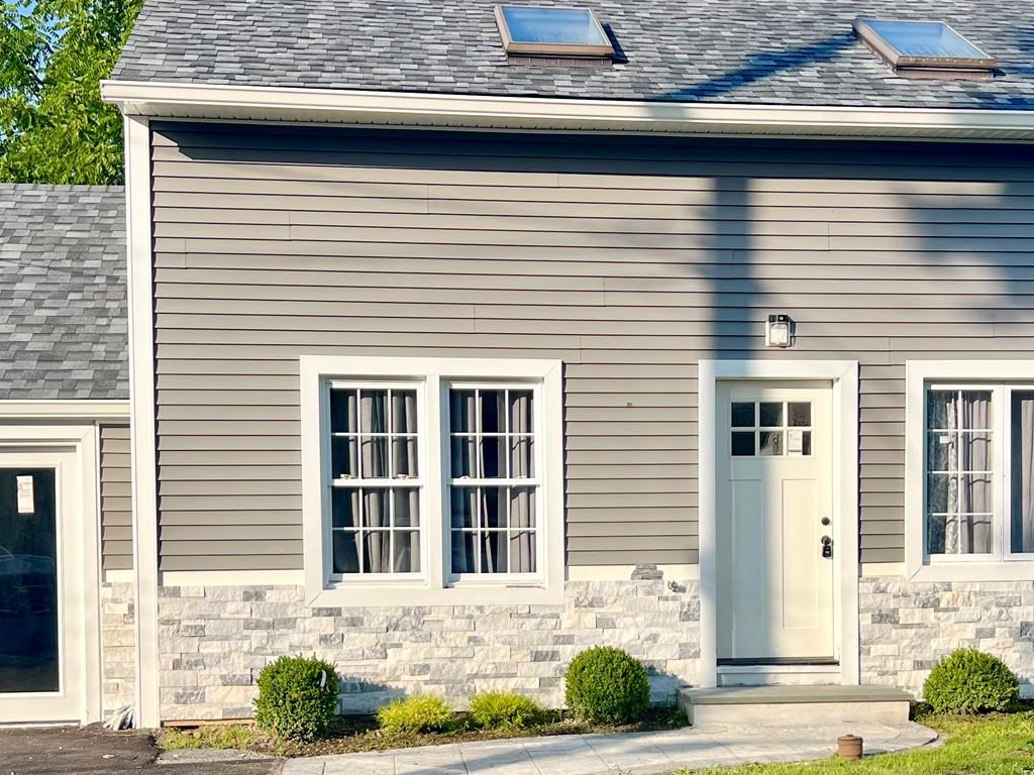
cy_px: 567
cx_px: 608
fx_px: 1553
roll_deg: +0.3
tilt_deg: -2.2
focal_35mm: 52
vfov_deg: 27.7
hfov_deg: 36.7
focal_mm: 5.7
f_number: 1.5
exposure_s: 1/2994
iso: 50
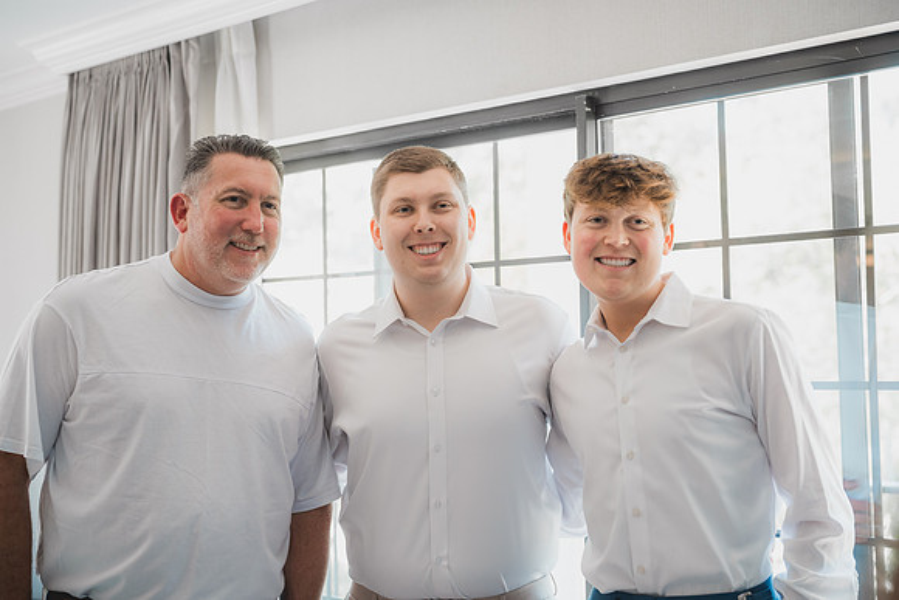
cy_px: 300
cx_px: 450
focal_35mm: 50
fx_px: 1249
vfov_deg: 27.0
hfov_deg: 39.6
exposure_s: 1/125
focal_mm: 50
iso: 800
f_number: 2.5
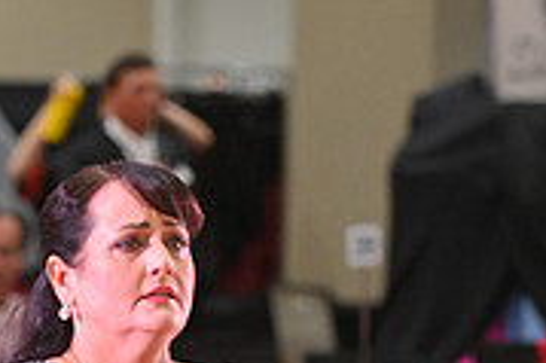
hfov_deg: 3.7
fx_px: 8364
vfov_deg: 2.5
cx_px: -23
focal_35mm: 552
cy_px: 613
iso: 3200
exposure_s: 1/320
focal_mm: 170
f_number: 5
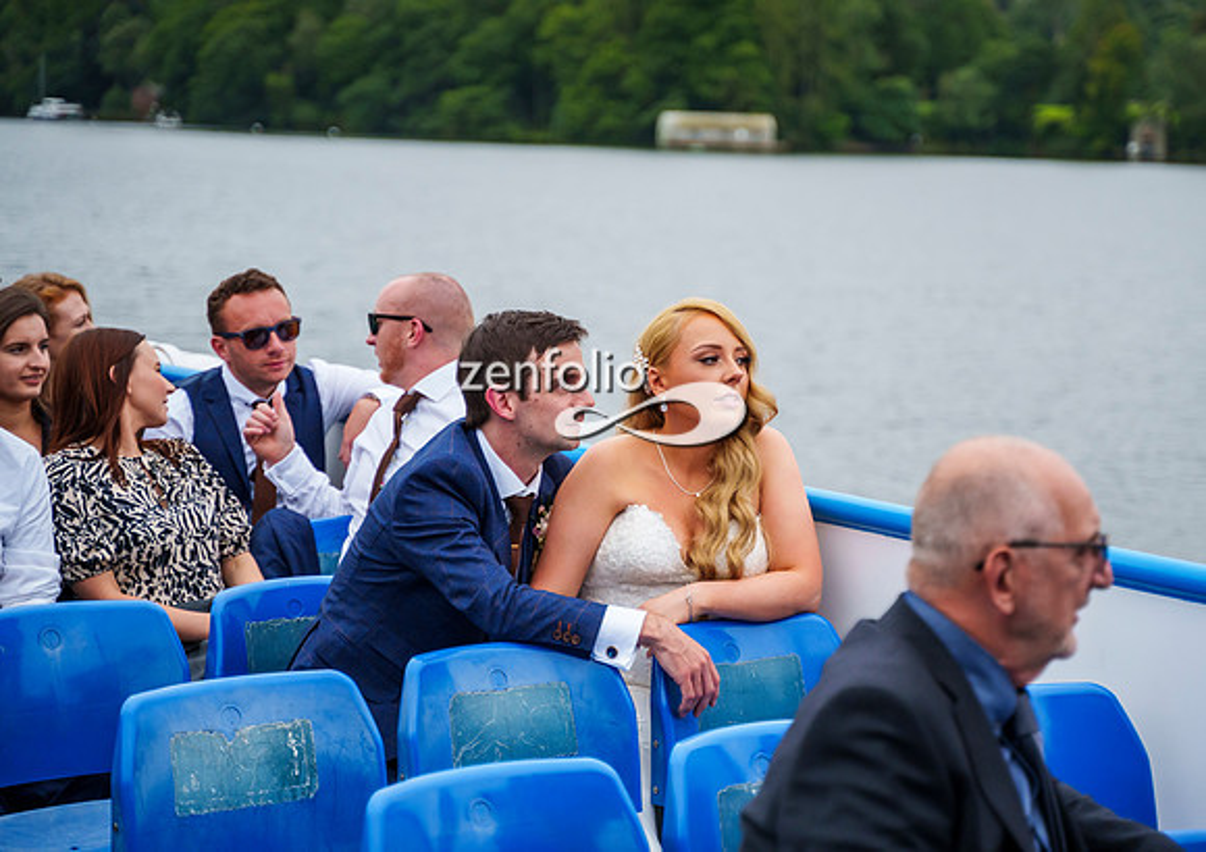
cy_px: 389
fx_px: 2895
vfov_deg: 16.7
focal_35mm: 85
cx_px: 695
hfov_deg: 23.5
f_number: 2.8
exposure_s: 1/2000
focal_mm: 75
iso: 800
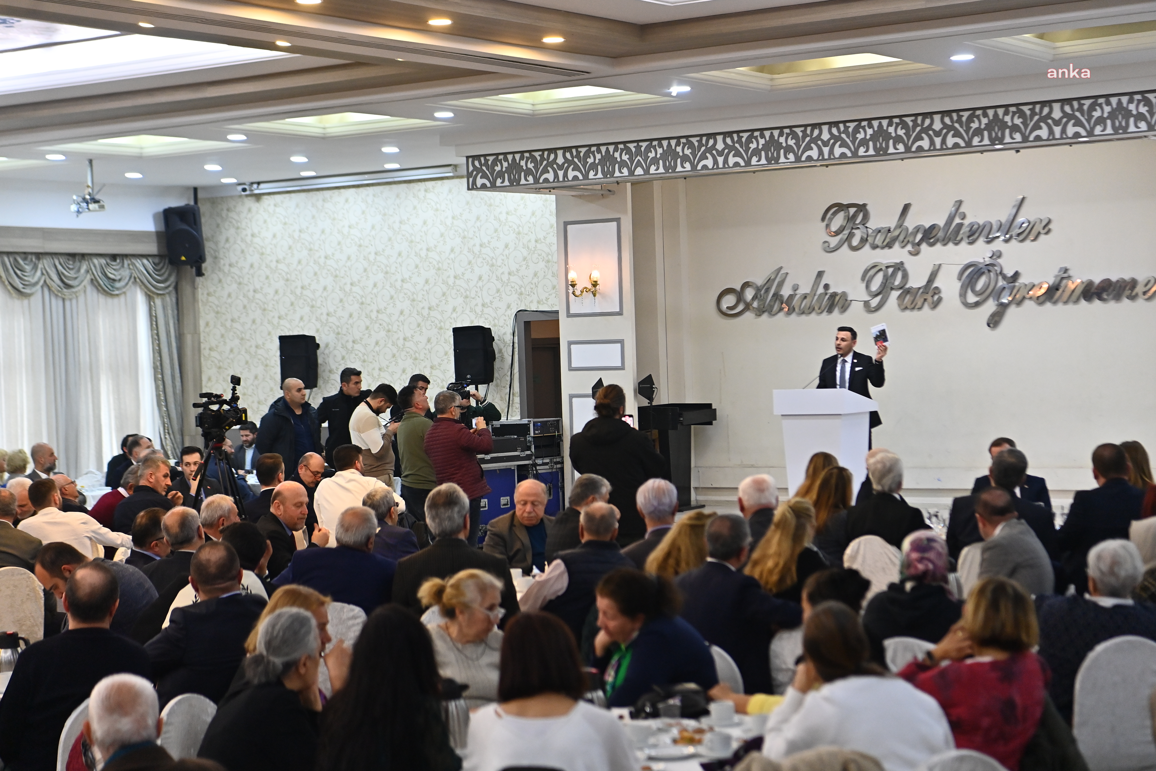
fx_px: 2248
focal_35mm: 70
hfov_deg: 28.8
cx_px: 578
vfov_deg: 19.5
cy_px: 386
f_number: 3.5
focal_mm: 70
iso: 1600
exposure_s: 1/160
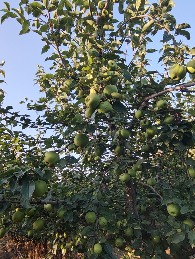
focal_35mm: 24
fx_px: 180
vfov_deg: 71.6
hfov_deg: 56.9
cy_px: 130
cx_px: 98
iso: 64
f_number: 2.2
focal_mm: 1.6
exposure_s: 1/100
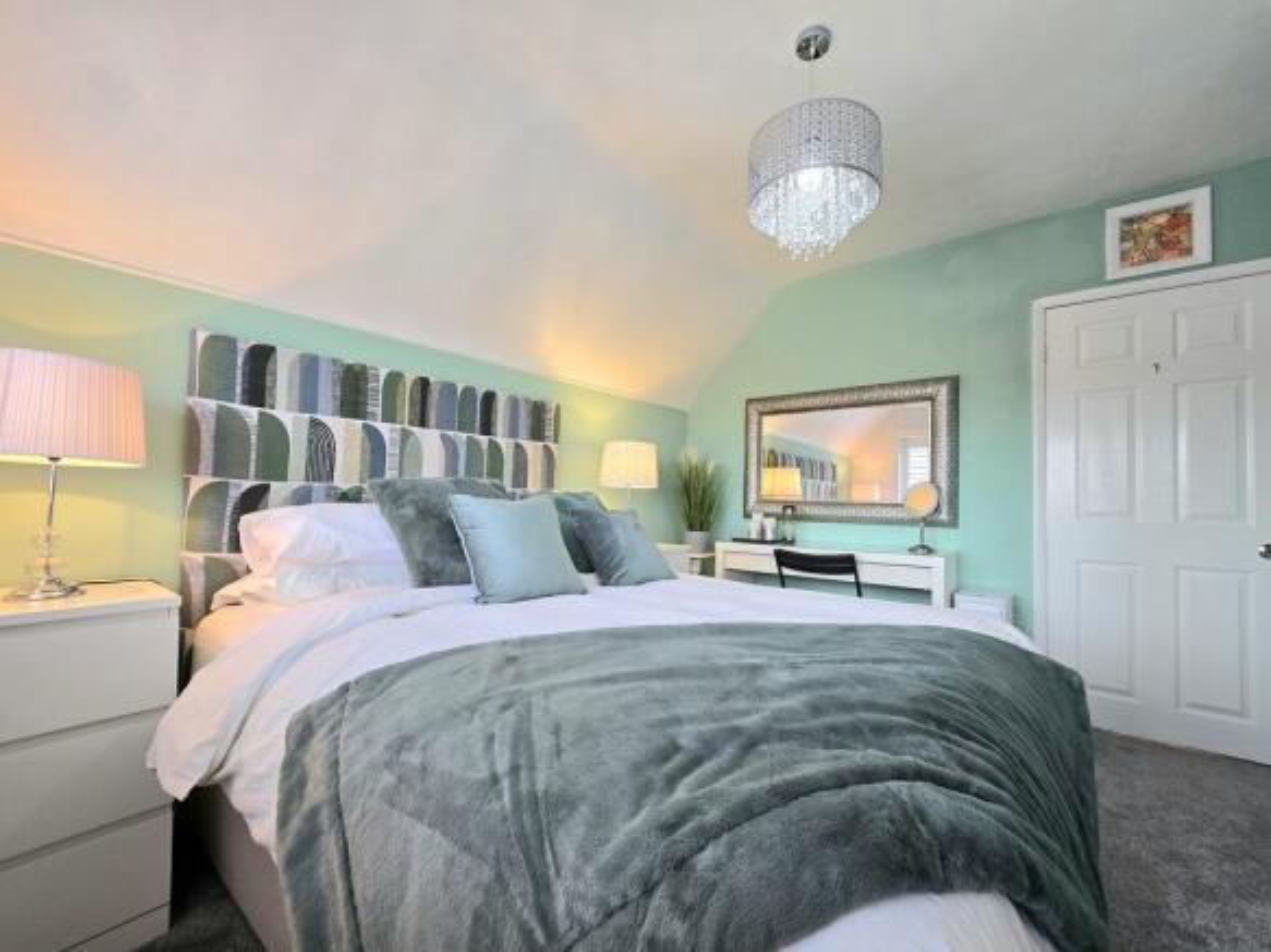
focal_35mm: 13
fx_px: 477
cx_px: 636
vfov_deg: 89.9
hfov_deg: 106.2
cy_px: 476
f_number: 2.2
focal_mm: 2.2
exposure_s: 1/50.3
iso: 125
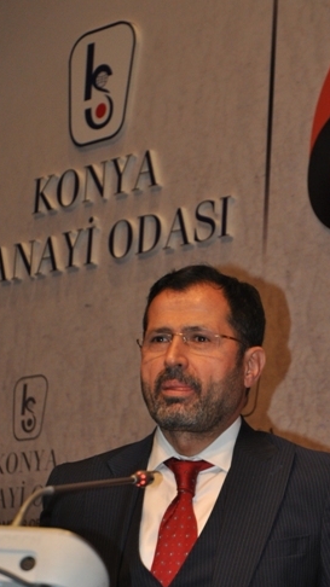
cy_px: 324
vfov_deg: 18.8
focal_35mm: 114
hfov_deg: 10.6
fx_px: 1770
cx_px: 215
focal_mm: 55
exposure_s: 1/60
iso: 800
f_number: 4.5
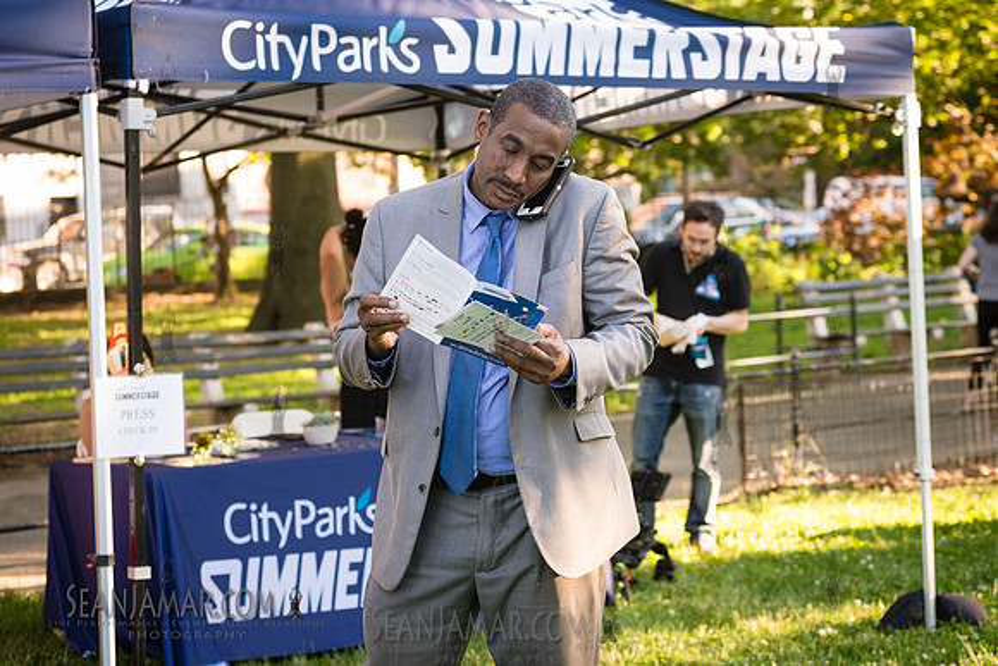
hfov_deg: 25.4
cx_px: 499
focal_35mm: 80
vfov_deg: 17.1
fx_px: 2218
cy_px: 333
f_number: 5.6
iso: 250
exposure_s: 1/60
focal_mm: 80
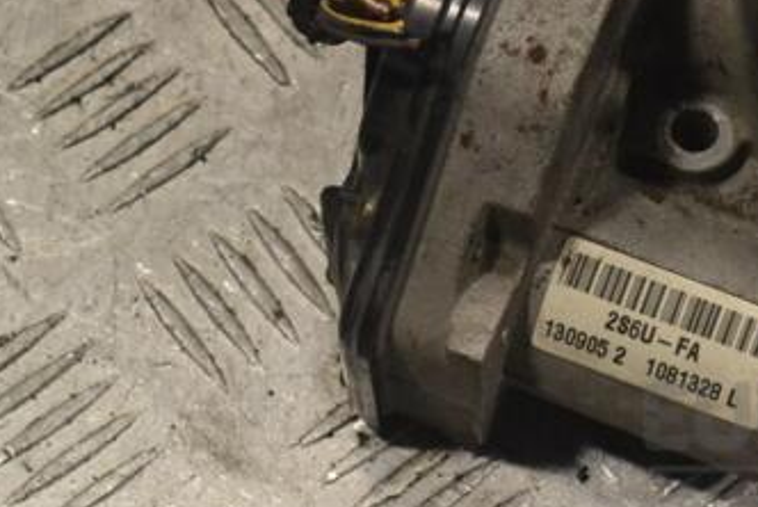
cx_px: 600
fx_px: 3138
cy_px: 112
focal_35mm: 149
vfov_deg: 9.2
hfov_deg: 13.7
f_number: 10
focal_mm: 55
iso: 3200
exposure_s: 1/400
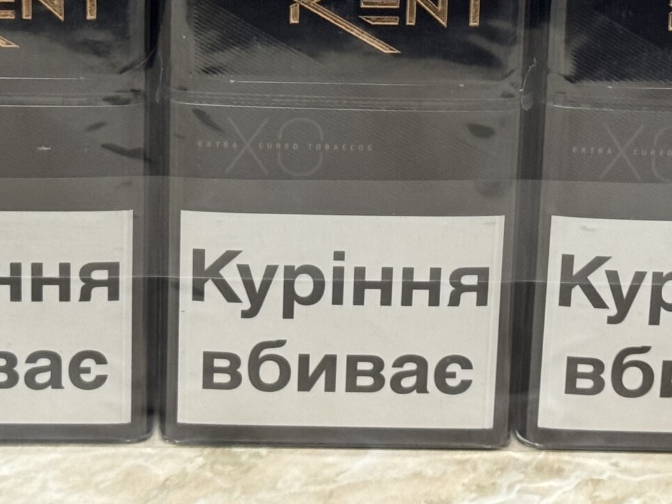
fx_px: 2485
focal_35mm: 128
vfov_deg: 11.4
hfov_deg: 15.4
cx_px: 323
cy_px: -57
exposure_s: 1/50
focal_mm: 6.76
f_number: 1.78
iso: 200
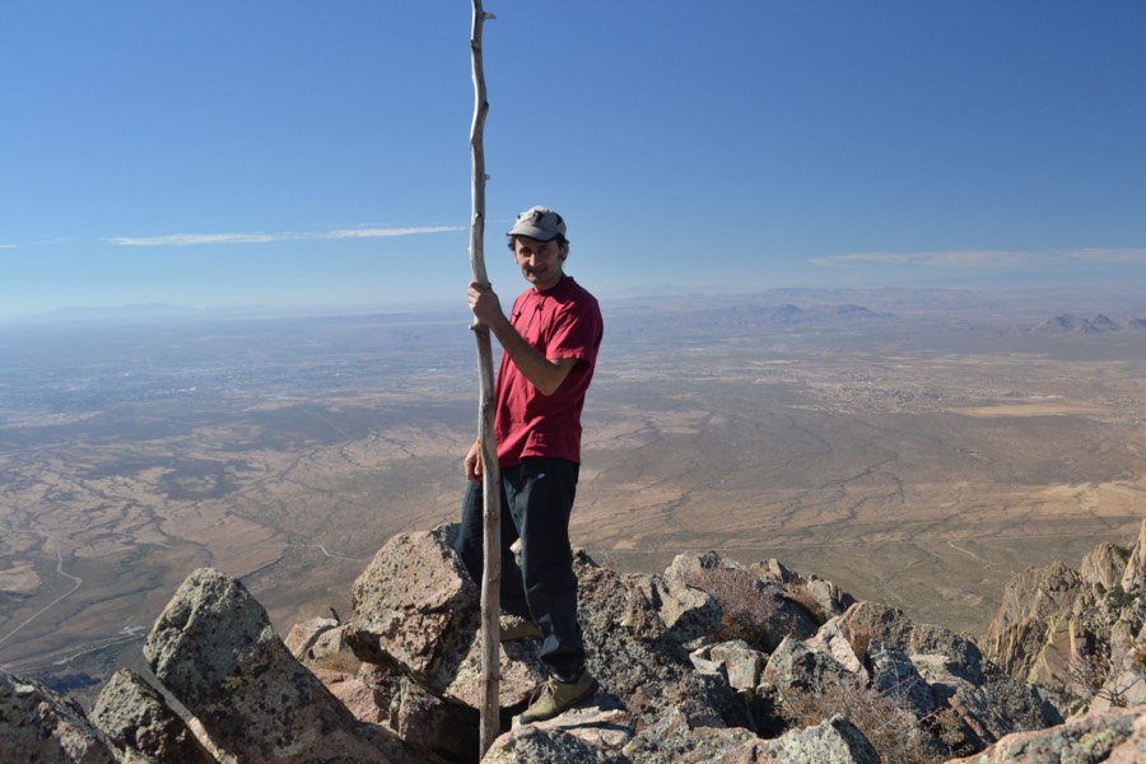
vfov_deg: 36.9
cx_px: 573
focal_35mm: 36
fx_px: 1146
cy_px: 382
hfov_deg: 53.1
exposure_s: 1/125
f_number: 10
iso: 200
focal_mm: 24
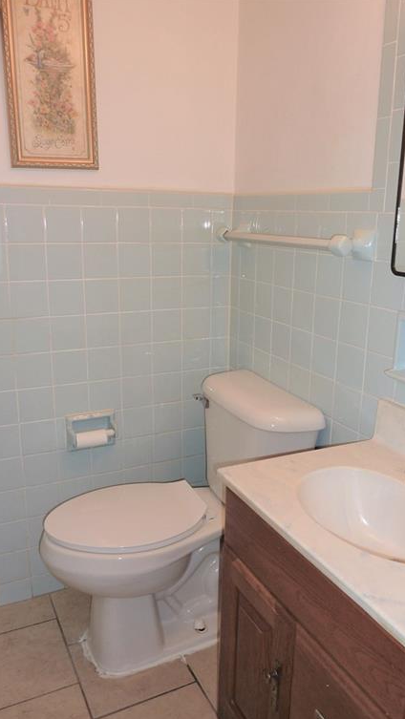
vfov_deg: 64.3
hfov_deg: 38.9
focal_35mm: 30
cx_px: 224
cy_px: 363
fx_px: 572
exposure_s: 1/30
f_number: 3.3
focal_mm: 4.4
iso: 100
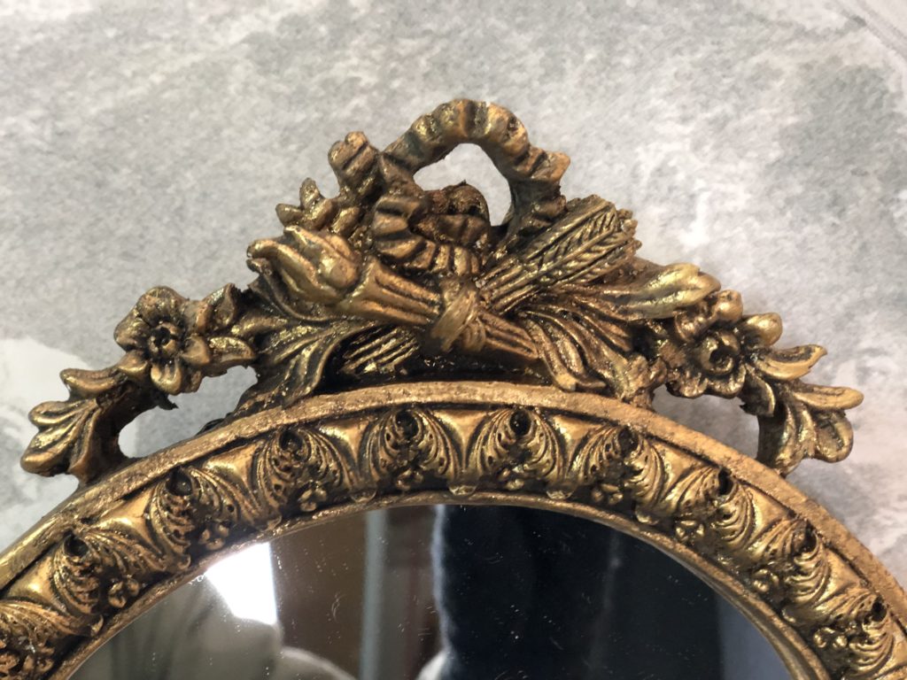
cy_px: 340
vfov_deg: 28.0
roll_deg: -1.8
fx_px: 1362
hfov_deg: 36.8
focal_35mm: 52
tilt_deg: +4.3
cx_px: 454
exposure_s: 1/11
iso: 160
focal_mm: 6
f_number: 2.4
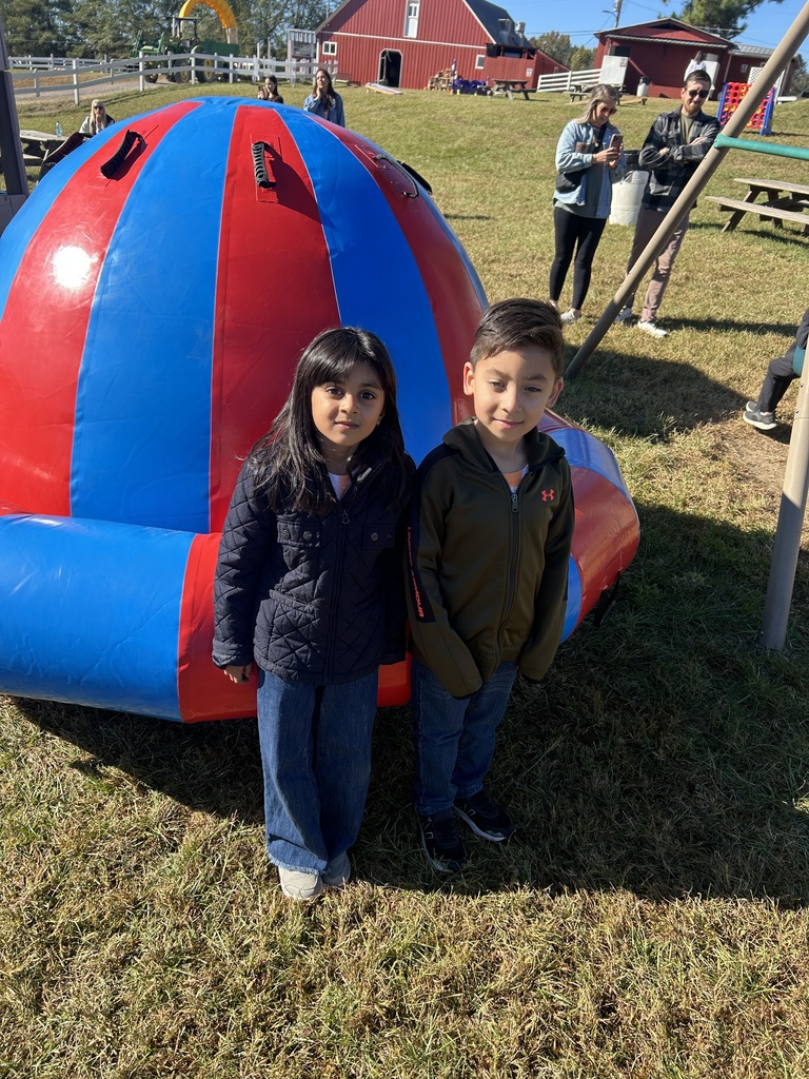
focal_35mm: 26
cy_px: 540
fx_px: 810
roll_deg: -7.3
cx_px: 404
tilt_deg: -28.2
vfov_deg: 67.3
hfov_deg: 53.1
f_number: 1.5
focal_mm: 5.7
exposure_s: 1/1901
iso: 50
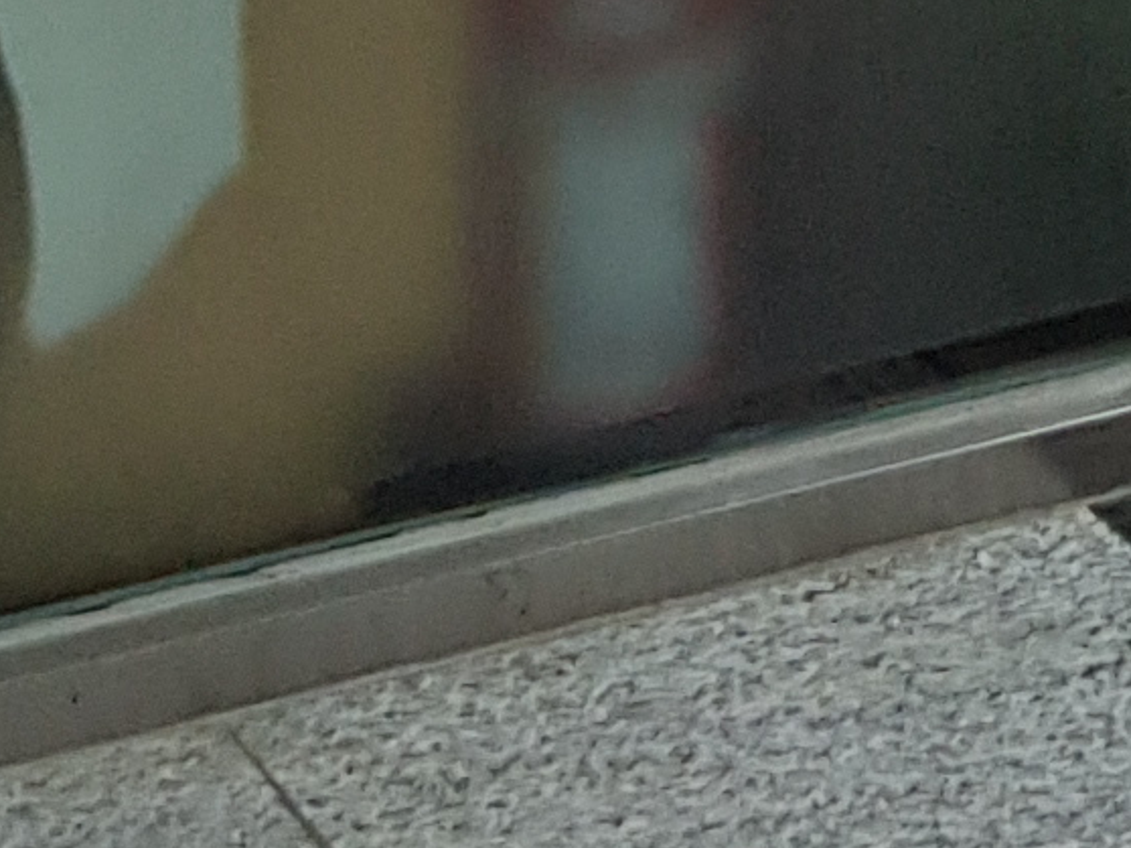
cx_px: 2258
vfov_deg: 6.9
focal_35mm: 188
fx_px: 6140
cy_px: -1982
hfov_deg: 9.8
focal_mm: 4.2
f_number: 1.7
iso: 100
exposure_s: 1/60
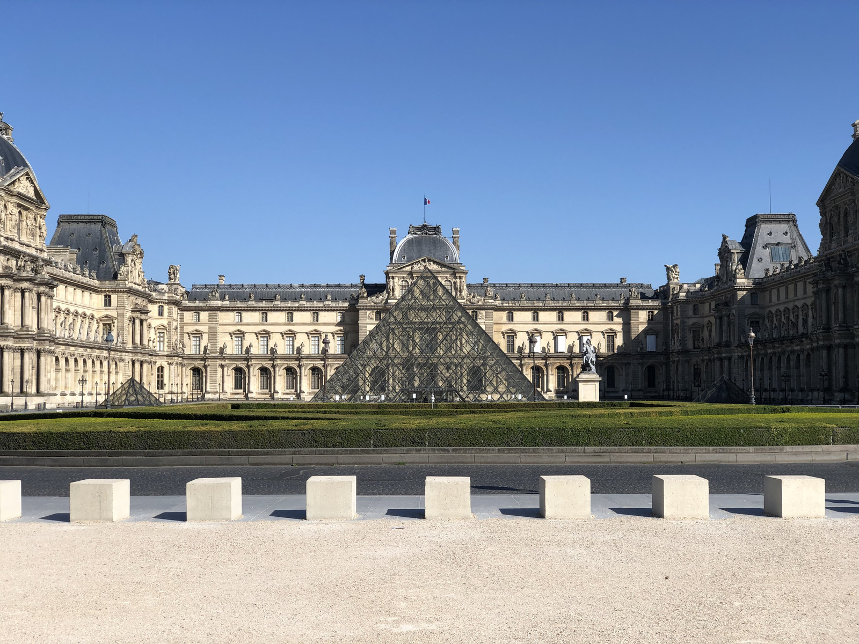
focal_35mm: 52
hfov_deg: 36.8
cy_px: 322
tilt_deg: +3.3
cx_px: 430
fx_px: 1290
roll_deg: +1.2
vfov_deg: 28.0
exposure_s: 1/1473
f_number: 2.4
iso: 16
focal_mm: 6
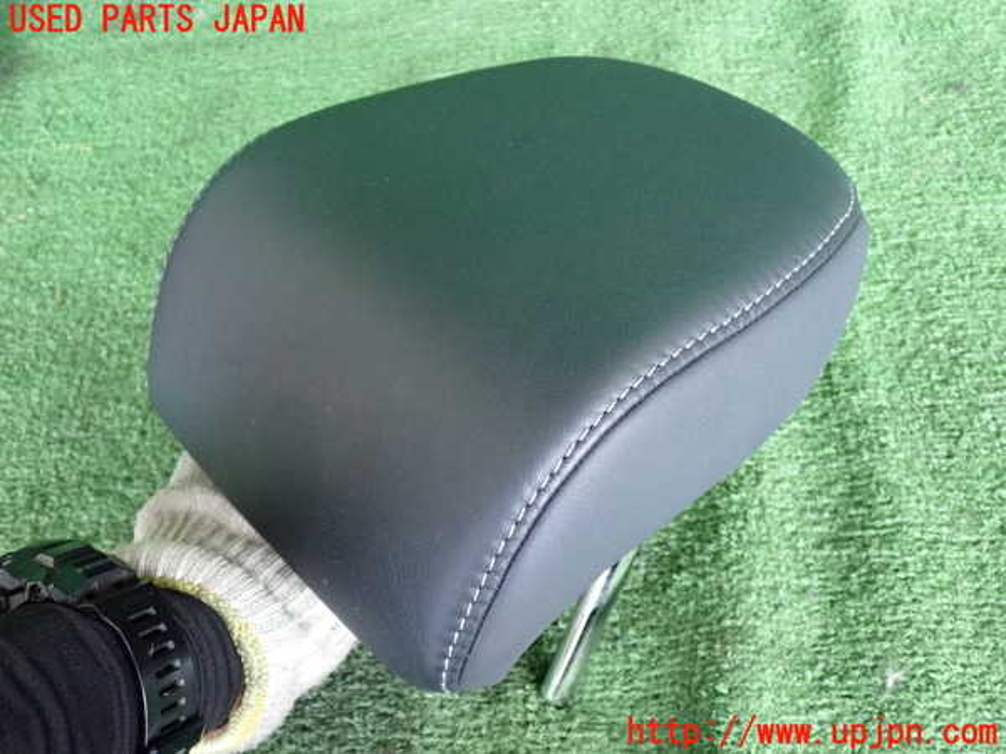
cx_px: 503
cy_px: 377
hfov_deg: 49.0
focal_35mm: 38
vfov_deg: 37.7
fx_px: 1104
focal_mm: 6.83
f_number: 2.7
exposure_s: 1/125
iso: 1250
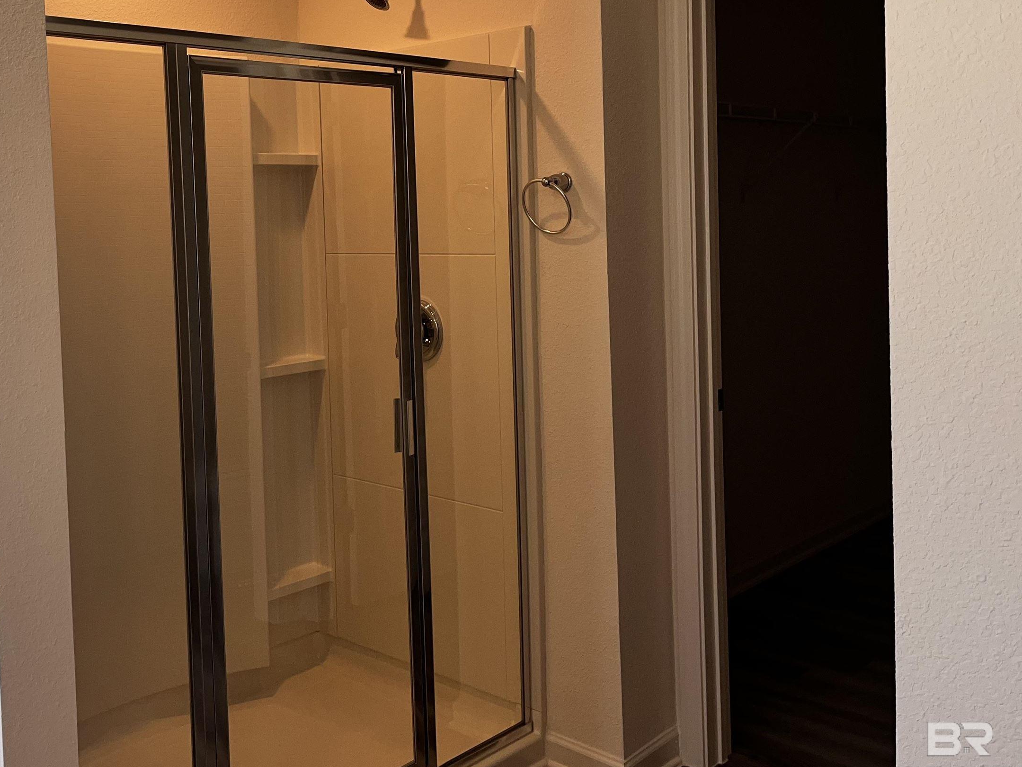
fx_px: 1092
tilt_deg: -1.6
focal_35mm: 37
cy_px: 276
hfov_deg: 49.4
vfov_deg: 38.4
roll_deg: +2.4
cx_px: 352
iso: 50
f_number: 1.6
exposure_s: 1/120
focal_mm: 5.1
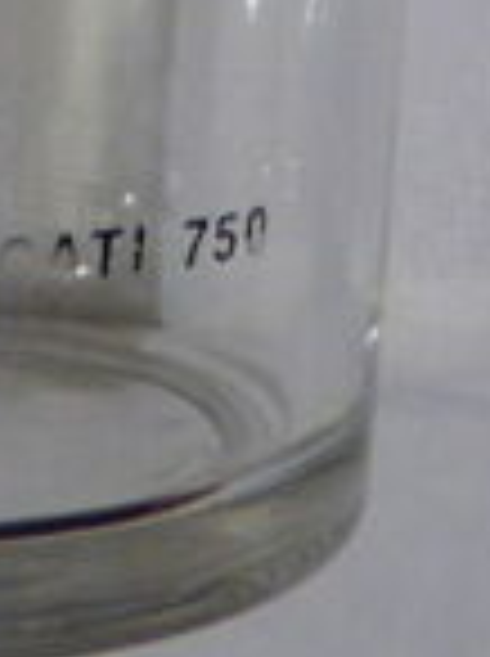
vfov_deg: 9.5
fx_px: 3653
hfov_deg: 7.6
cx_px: -54
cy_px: -693
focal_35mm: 193
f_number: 3.2
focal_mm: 7.9
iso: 400
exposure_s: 1/8
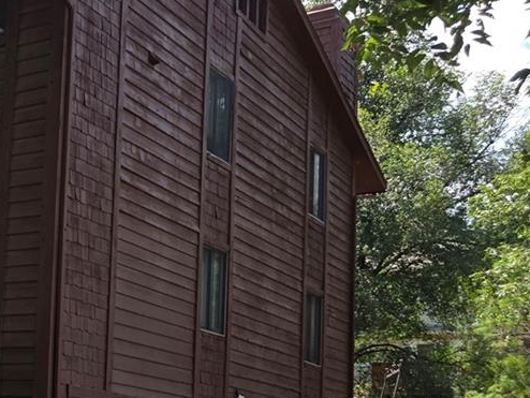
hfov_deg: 25.6
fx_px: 1026
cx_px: -126
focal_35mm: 67
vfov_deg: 21.4
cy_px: 366
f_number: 1.8
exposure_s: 1/611
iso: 25
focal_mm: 5.4
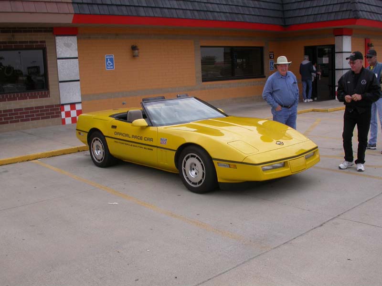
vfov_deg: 37.7
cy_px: 143
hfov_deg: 49.0
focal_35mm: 38
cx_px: 191
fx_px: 419
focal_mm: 7.85
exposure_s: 1/323
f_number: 7.5
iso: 100
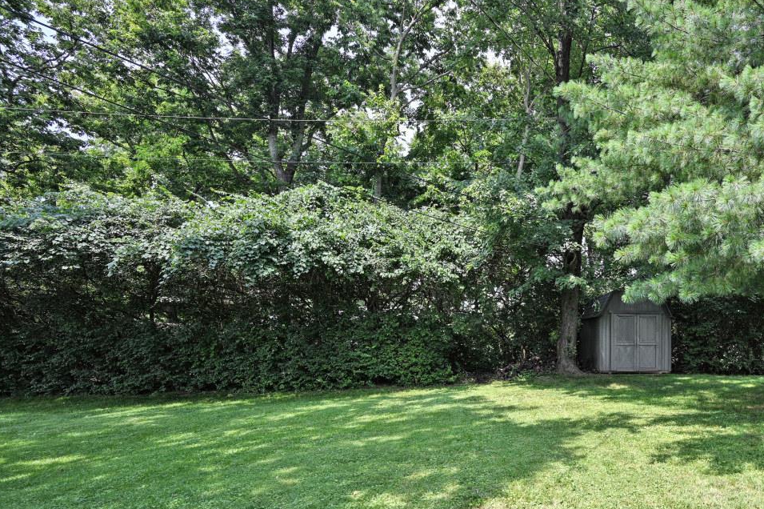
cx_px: 580
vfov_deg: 56.0
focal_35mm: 22
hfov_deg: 72.7
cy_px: 339
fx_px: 467
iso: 140
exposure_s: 1/250
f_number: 5.6
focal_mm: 14
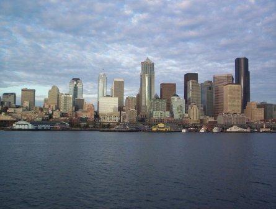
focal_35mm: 38
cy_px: 104
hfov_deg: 48.9
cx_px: 138
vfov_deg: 37.9
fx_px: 304
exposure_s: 1/203
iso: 100
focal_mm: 4.99
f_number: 4.5
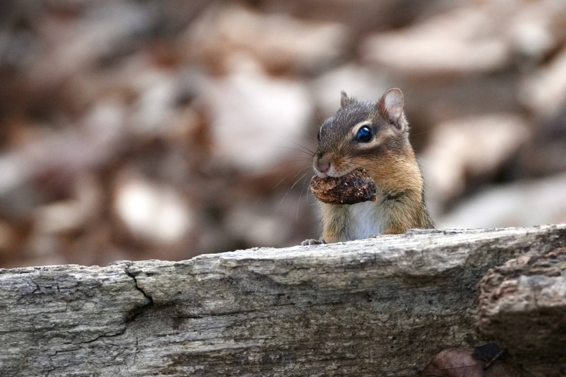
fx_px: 8804
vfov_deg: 2.5
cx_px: 283
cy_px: 188
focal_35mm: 560
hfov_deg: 3.7
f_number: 8
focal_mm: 560
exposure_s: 1/1250
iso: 1250
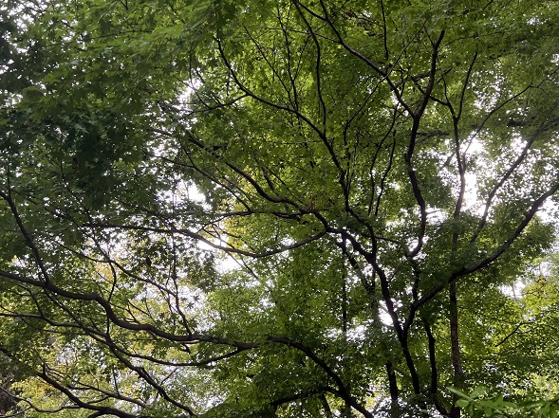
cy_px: 164
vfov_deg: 39.4
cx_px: 279
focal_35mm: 36
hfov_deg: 51.4
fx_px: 581
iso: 64
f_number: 1.5
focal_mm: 5.7
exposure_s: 1/162
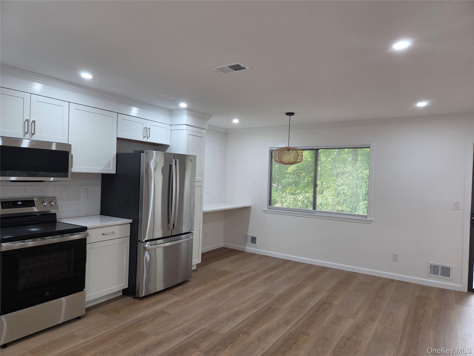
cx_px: 237
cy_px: 178
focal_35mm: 23
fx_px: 315
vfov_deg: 58.9
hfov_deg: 73.9
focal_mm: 5.4
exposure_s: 1/120
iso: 320
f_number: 1.8
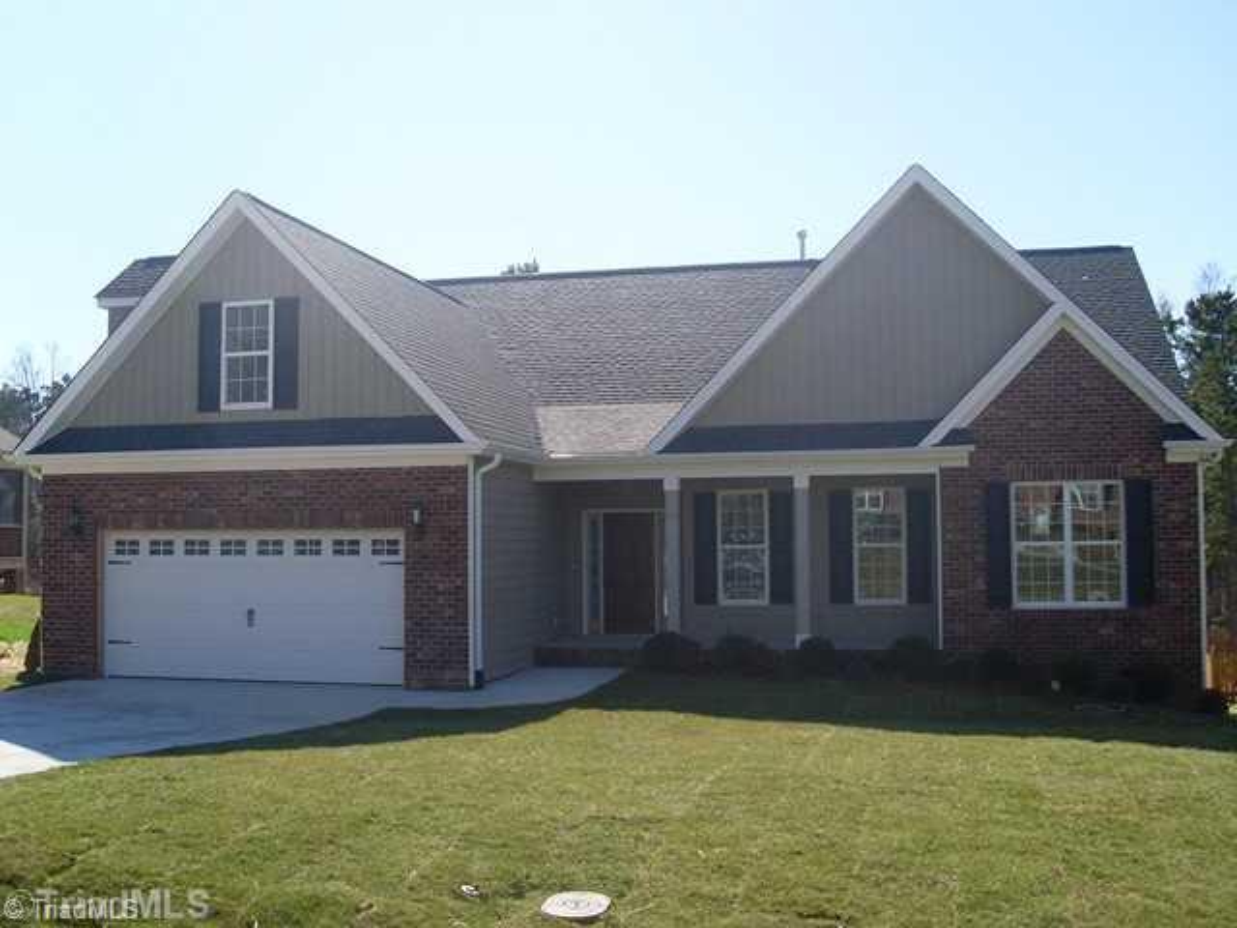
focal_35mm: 38
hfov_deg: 49.0
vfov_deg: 37.7
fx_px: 1358
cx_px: 618
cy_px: 464
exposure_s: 1/180
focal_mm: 6.3
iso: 80
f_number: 7.7
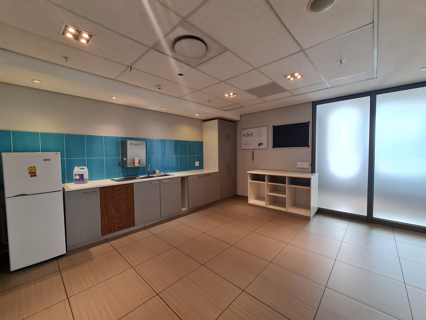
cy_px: 160
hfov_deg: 106.2
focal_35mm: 13
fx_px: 160
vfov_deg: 89.9
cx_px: 213
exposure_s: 1/50
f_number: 2.2
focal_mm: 2.2
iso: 200
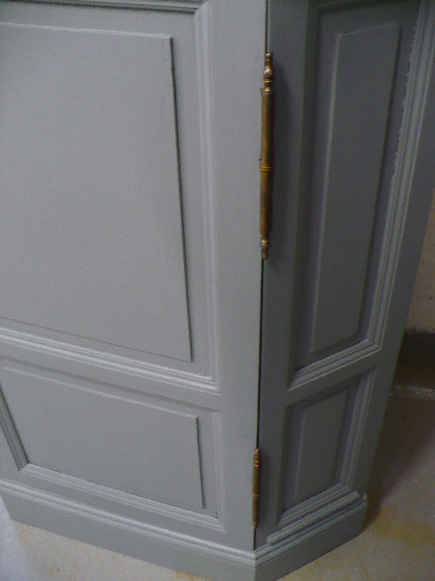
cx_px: 218
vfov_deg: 50.1
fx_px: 620
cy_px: 290
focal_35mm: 37
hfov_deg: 38.7
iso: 200
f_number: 2.8
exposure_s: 1/8
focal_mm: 6.1
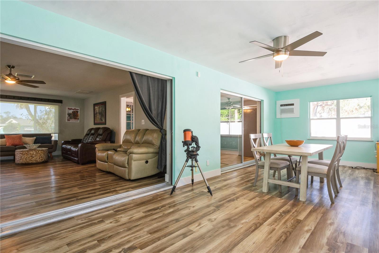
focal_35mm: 18
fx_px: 189
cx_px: 190
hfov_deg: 90.0
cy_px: 126
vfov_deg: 67.4
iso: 250
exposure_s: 1/20
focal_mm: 12
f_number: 8
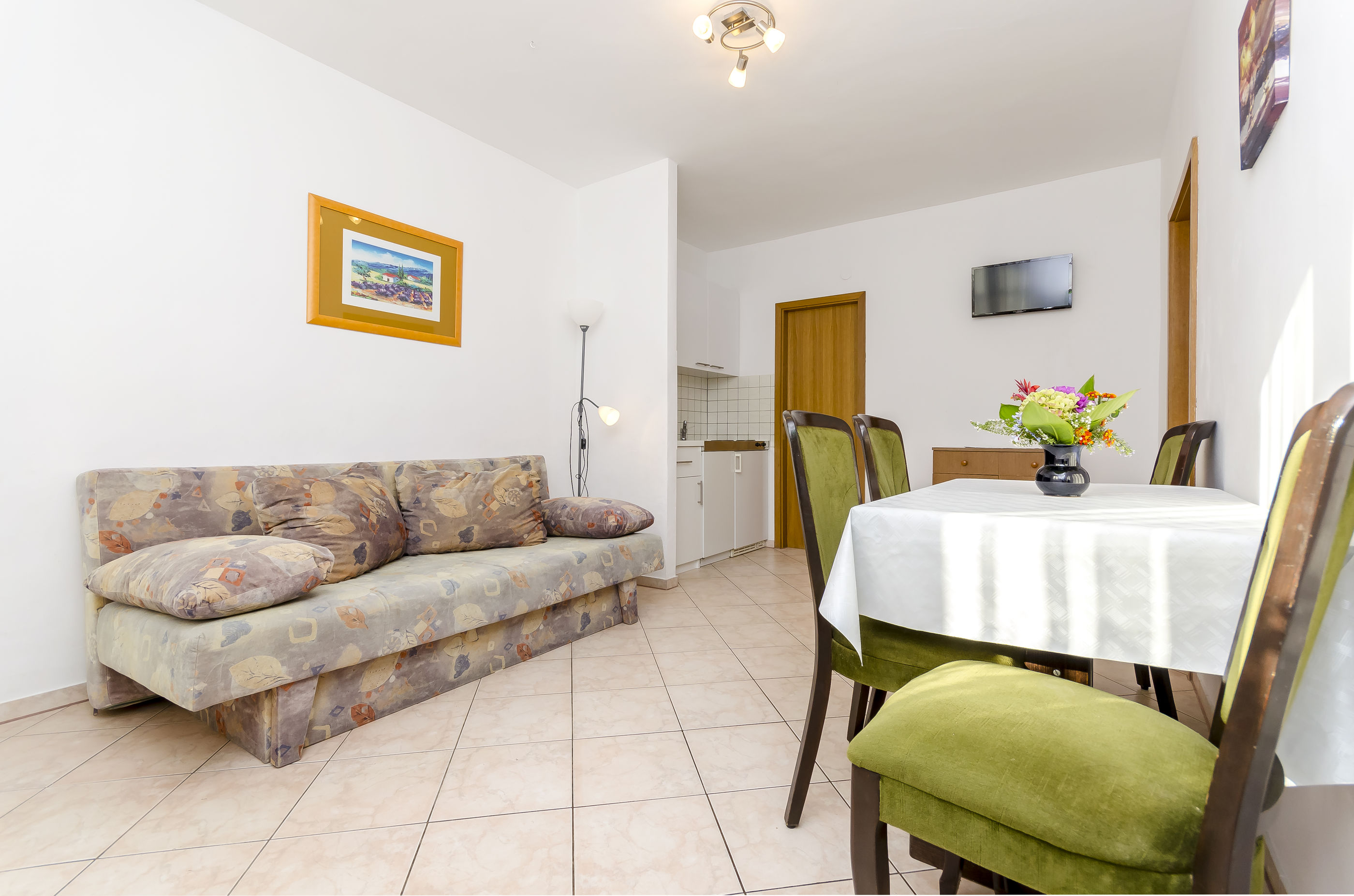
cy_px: 448
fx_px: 563
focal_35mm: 15
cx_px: 677
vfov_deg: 77.1
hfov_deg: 100.5
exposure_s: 1/100
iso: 250
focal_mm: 10
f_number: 8
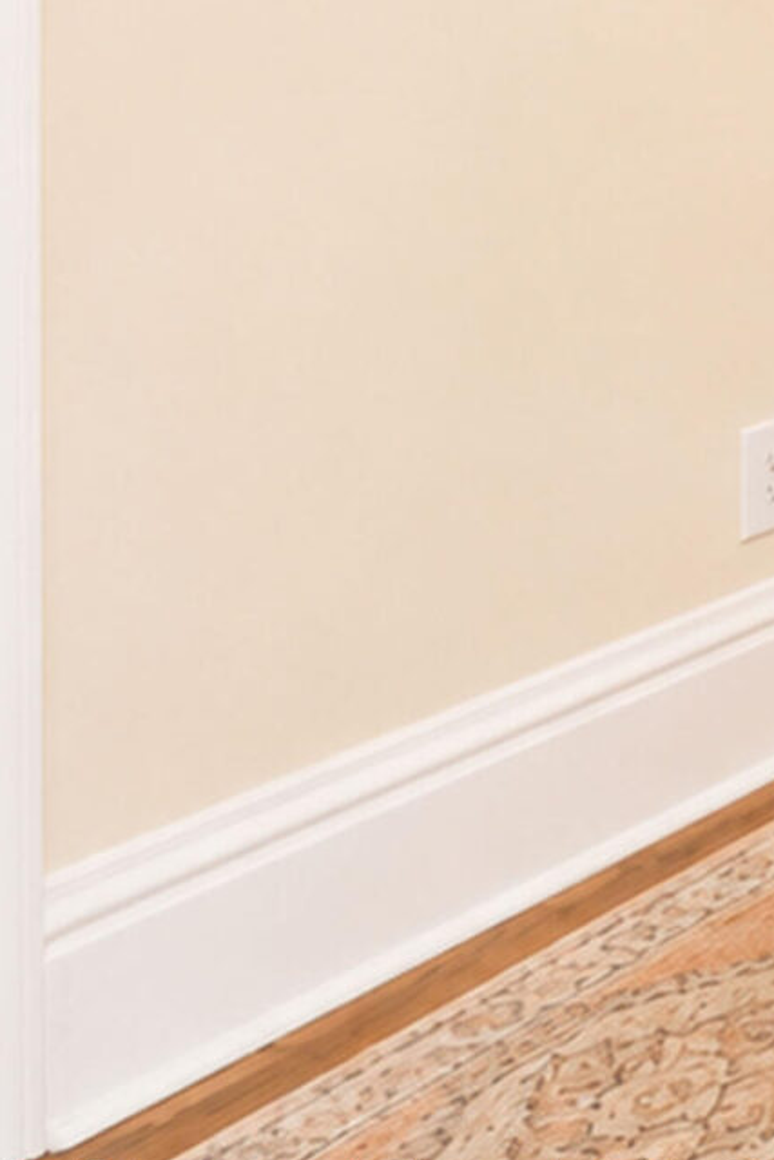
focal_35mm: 60
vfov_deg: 29.1
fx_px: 1934
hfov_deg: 12.9
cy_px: -209
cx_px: 2099
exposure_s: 1/60
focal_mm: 10
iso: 1600
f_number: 8
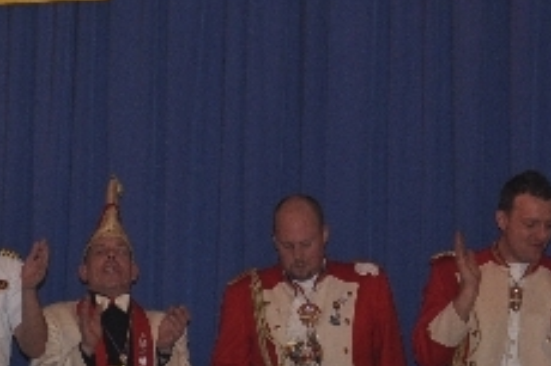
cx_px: -48
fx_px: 3824
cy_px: 372
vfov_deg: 5.5
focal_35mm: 250
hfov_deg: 8.2
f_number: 4.8
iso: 400
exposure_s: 1/60
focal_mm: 48
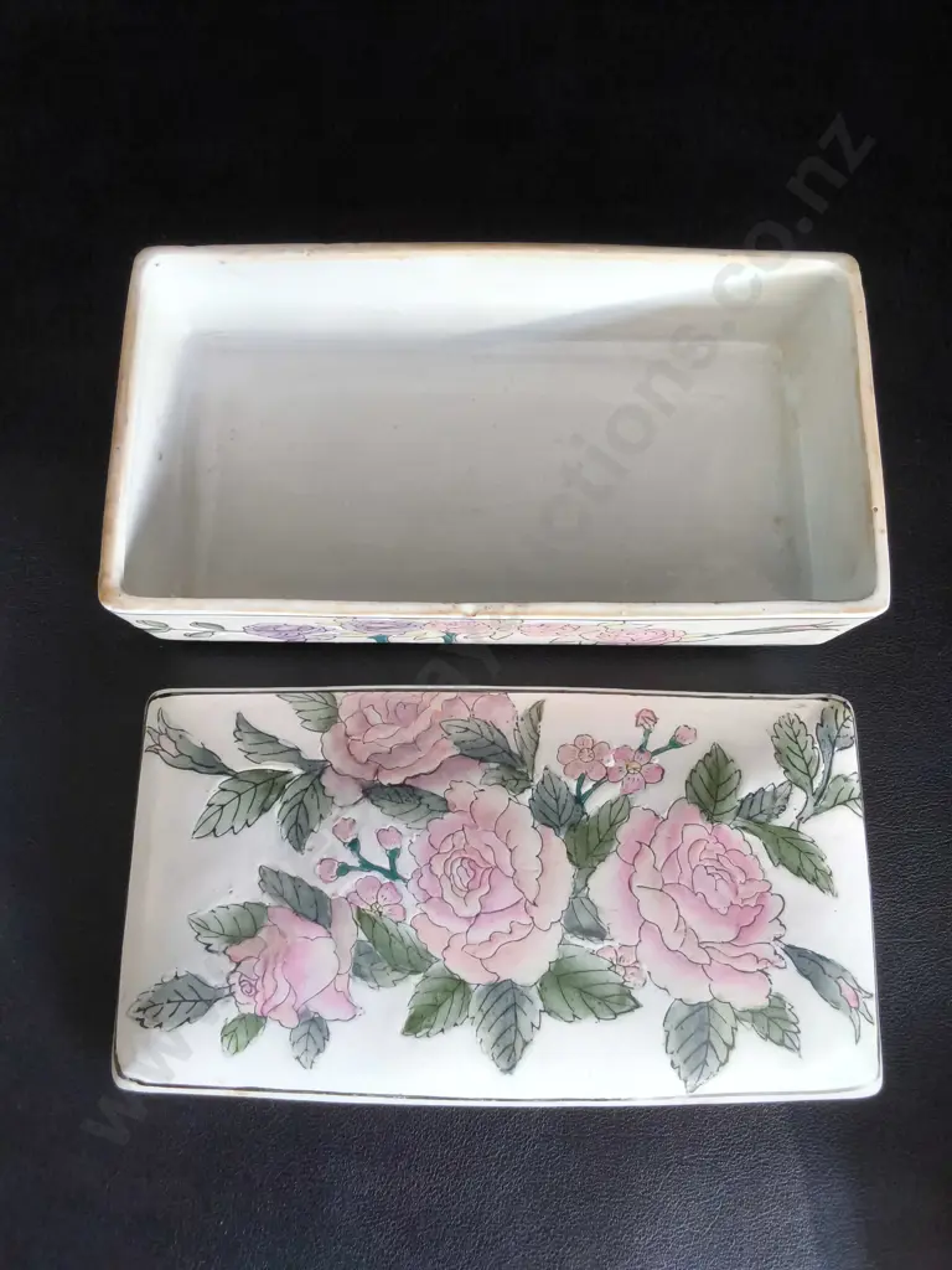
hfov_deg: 51.4
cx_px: 476
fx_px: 990
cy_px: 635
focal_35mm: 27
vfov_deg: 65.3
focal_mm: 2.87
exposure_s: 1/60
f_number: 2
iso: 320
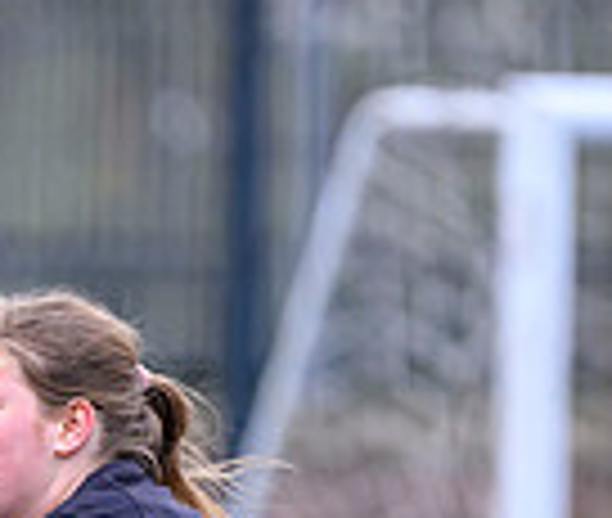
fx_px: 40120
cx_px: -779
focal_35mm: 2166
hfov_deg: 0.9
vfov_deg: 0.7
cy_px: 1027
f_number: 3.5
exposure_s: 1/1250
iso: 640
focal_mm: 400
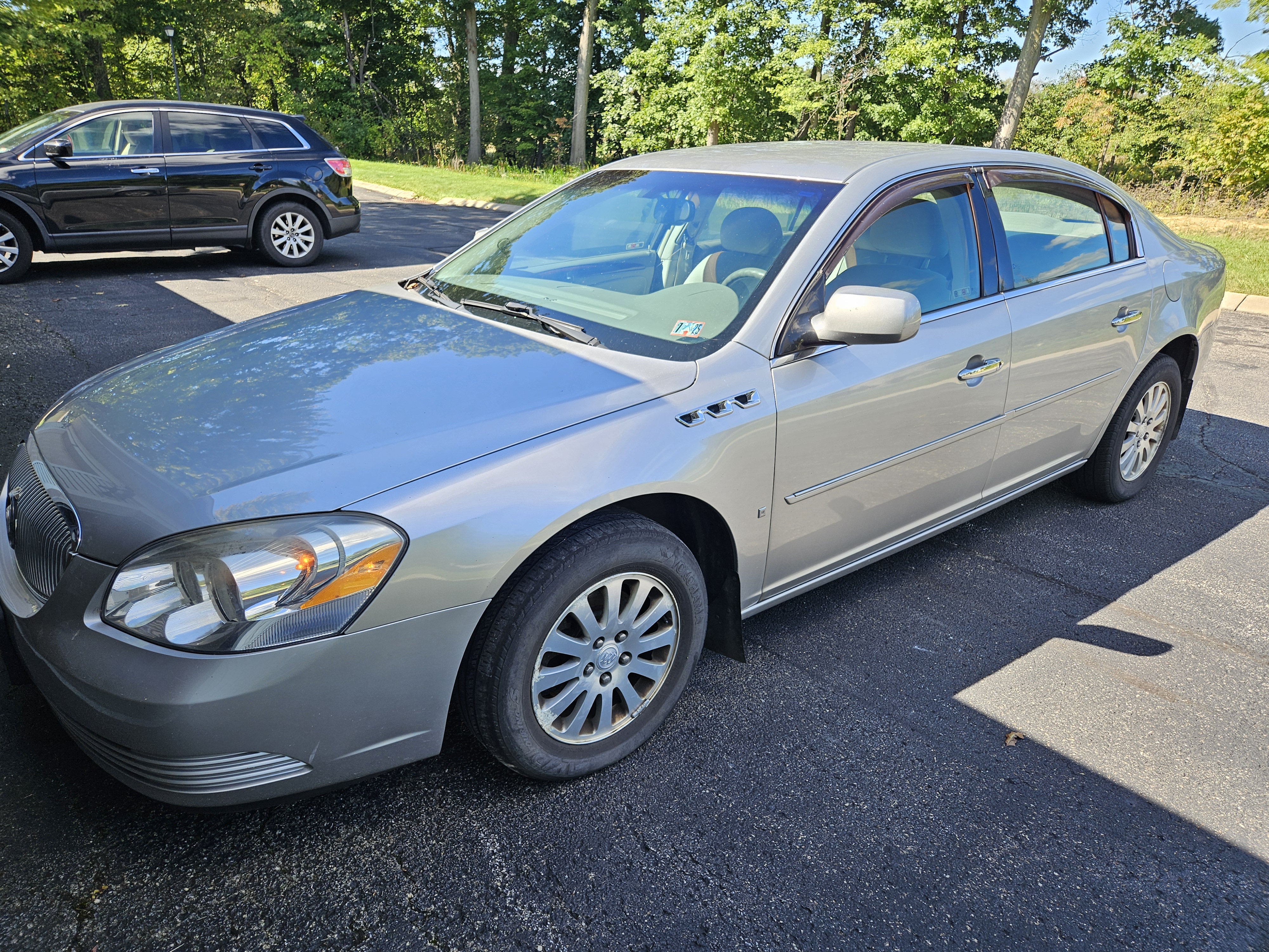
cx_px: 634
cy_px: 476
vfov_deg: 58.9
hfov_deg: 73.9
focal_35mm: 23
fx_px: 843
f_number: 1.8
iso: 25
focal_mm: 5.4
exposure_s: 1/324
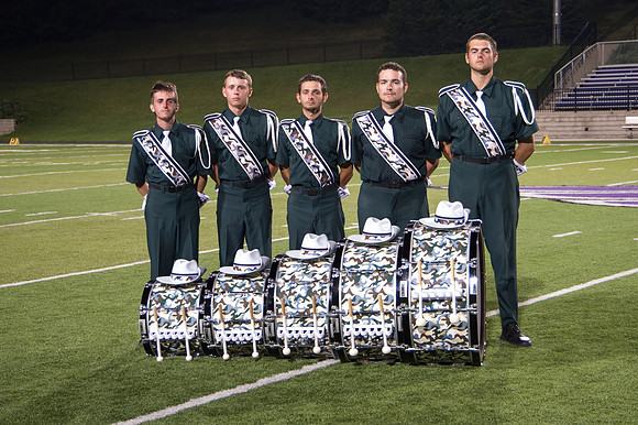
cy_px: 229
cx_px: 334
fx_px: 1337
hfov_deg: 26.8
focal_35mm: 76
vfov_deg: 18.0
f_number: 5
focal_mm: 52
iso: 1000
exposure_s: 1/30
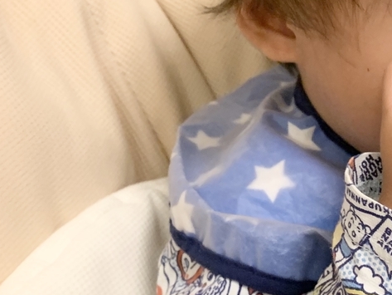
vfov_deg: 22.1
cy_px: 83
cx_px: 352
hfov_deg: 28.3
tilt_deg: -18.6
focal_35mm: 66
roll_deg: +1.7
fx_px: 748
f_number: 1.8
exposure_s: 1/60
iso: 320
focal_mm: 4.25
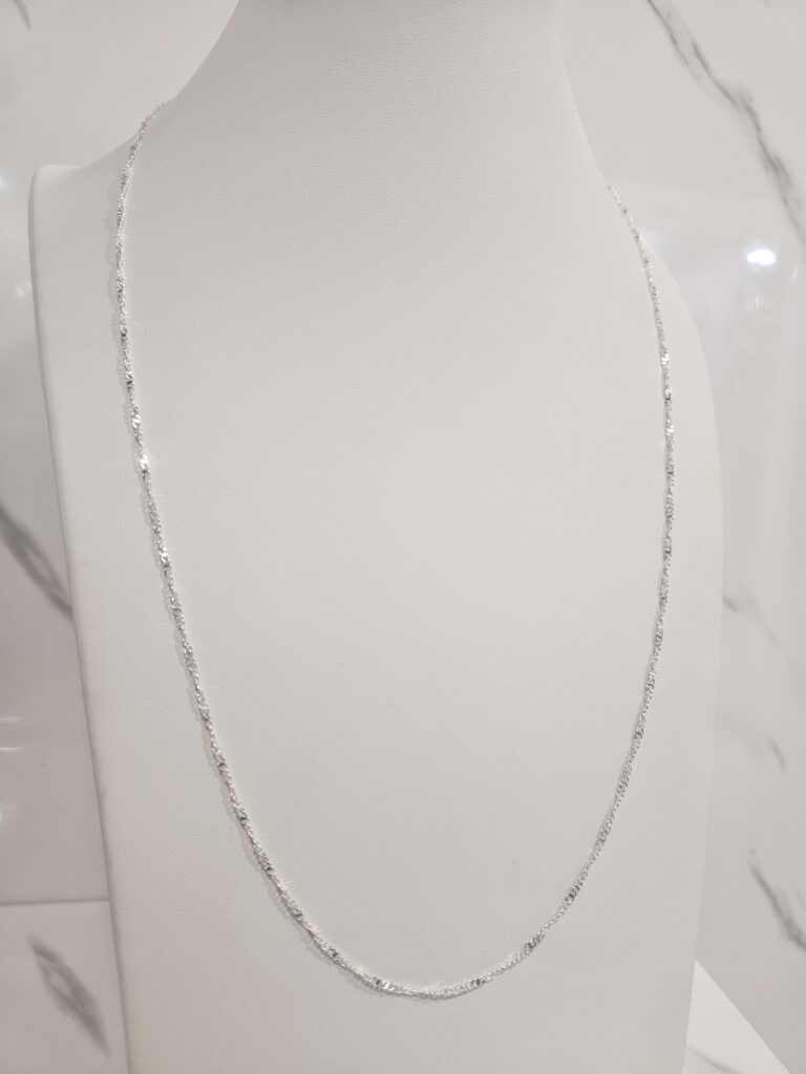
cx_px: 403
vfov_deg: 73.9
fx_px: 714
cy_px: 537
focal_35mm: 23
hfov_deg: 58.9
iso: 160
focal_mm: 5.4
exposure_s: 1/100
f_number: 1.8
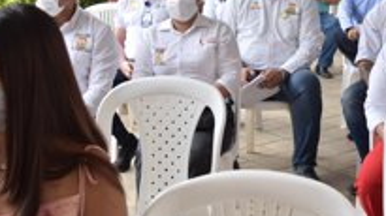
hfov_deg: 30.5
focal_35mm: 69
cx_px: 239
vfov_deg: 17.0
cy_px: -5
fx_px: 706
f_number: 3.5
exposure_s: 1/100
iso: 100
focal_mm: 18
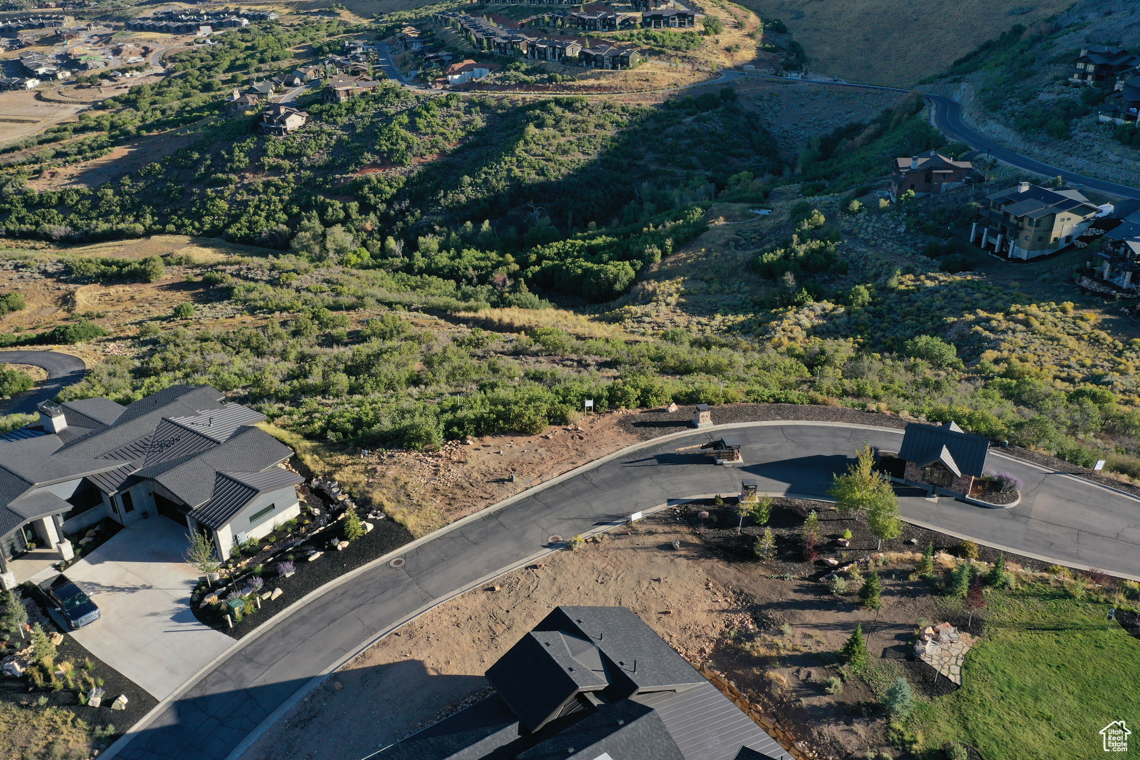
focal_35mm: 28
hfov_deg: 65.5
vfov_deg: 46.4
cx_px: 570
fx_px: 887
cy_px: 380
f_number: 5.6
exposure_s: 1/320
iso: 100
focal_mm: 10.26
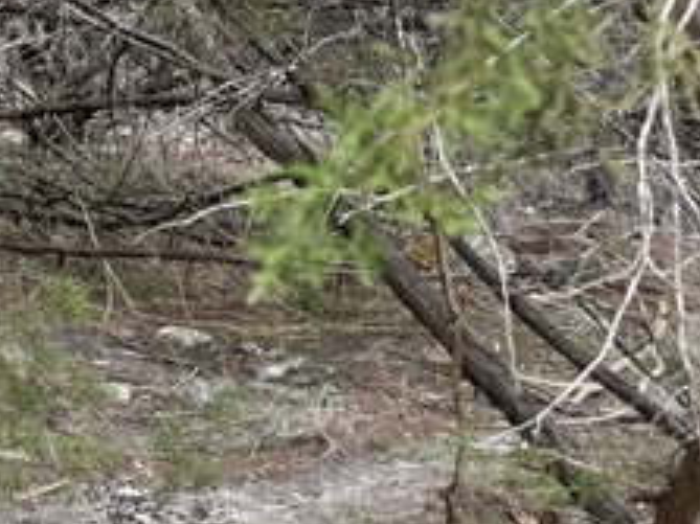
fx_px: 1395
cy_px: -16
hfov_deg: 25.4
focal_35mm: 69
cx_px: -129
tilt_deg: -2.4
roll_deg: -1.6
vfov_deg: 20.5
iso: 64
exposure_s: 1/154
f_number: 1.78
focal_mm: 6.76
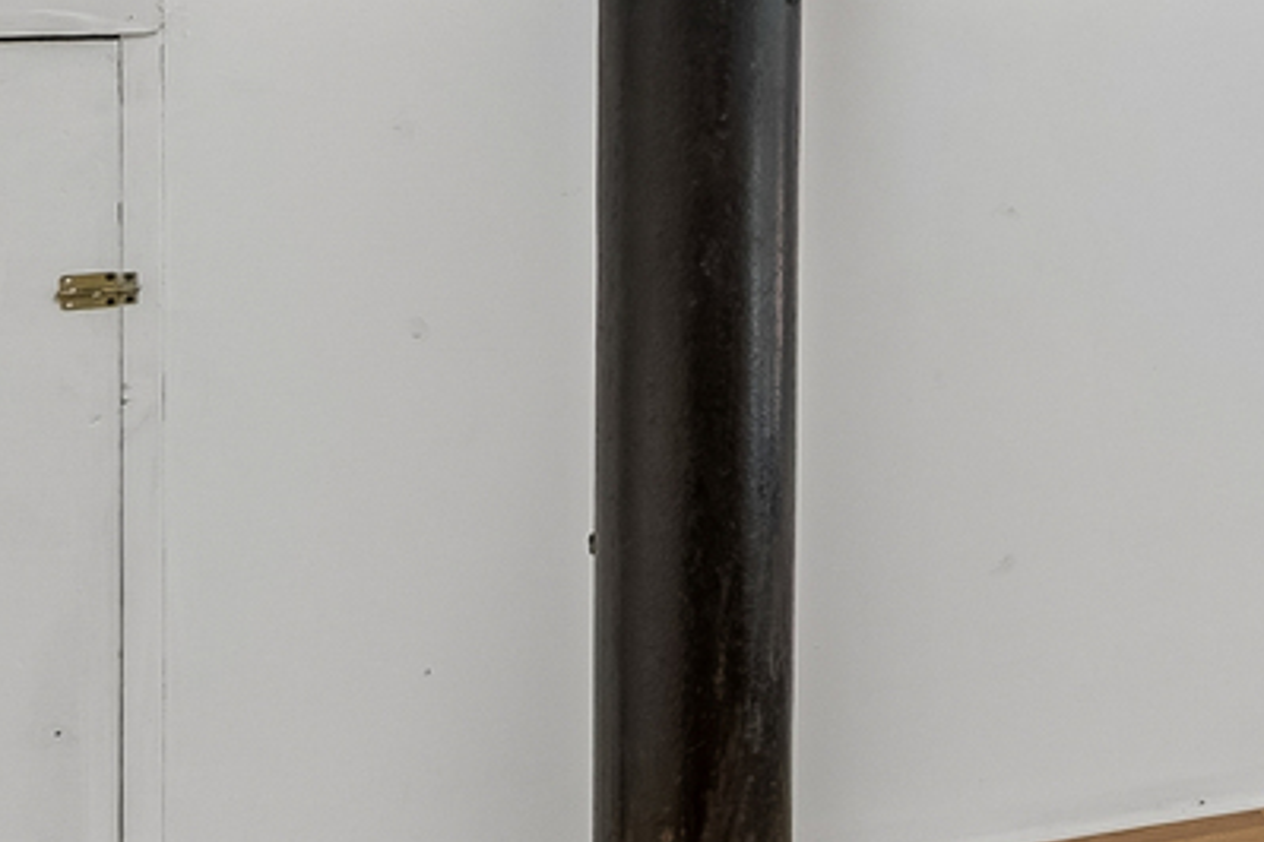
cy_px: -13
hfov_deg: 20.2
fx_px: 2563
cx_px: 2256
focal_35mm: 73
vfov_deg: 18.2
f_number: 8
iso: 250
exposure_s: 1/10
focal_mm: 12
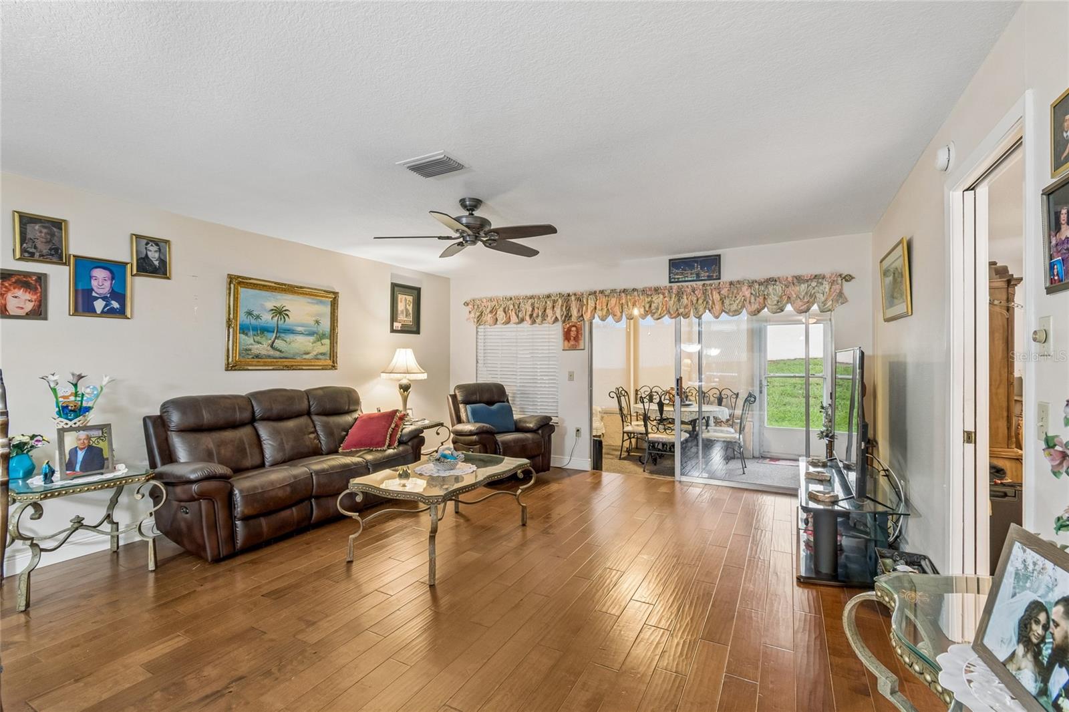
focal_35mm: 15
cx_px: 534
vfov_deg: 77.3
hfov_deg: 100.4
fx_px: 445
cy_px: 356
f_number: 7.1
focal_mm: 10
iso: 100
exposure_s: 1.3
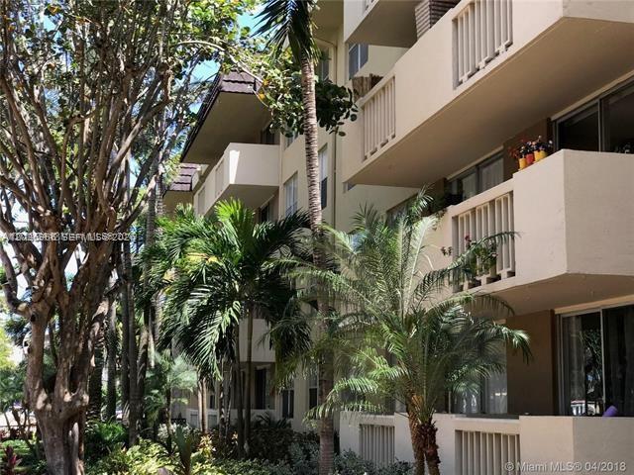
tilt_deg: +8.4
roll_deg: -0.6
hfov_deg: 33.8
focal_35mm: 57
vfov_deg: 25.7
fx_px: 1044
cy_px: 238
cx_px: 317
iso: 20
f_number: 2.8
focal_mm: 6.6
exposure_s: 1/190
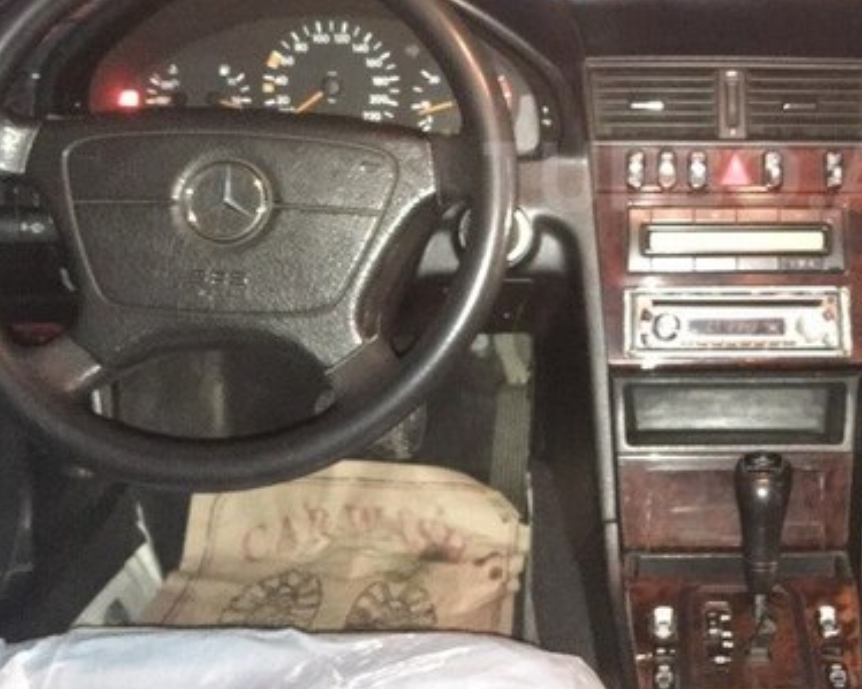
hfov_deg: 35.8
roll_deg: -0.4
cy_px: 176
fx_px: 1275
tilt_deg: -17.2
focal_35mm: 50
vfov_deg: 29.8
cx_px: 719
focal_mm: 4.15
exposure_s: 1/17
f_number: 2.2
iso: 500
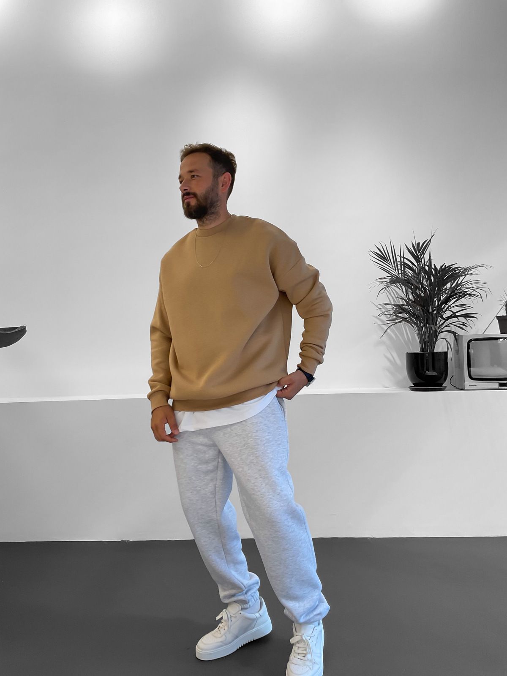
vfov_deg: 61.7
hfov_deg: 48.2
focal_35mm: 29
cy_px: 338
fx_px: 566
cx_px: 254
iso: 25
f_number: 1.8
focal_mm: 3
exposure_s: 1/100
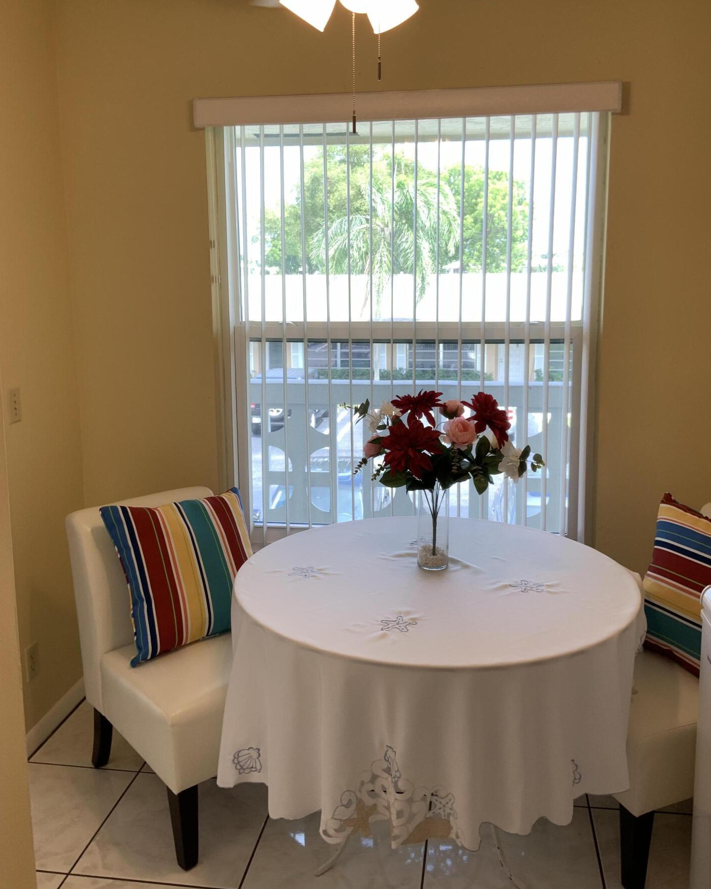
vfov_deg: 55.5
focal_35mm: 32
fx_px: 842
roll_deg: +2.1
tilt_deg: -8.8
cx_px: 363
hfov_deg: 45.8
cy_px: 396
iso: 16
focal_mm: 3
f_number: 1.8
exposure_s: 1/120
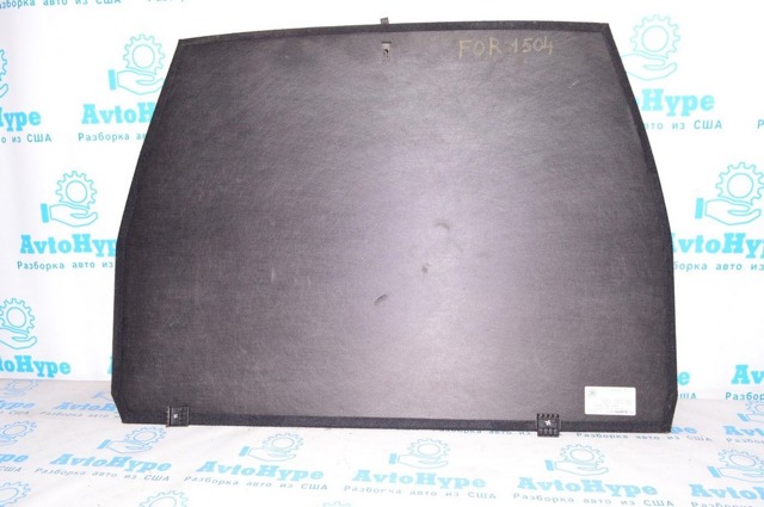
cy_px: 254
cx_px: 382
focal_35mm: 30
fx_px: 636
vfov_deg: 43.5
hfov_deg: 62.0
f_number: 8
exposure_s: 1/200
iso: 1600
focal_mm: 20
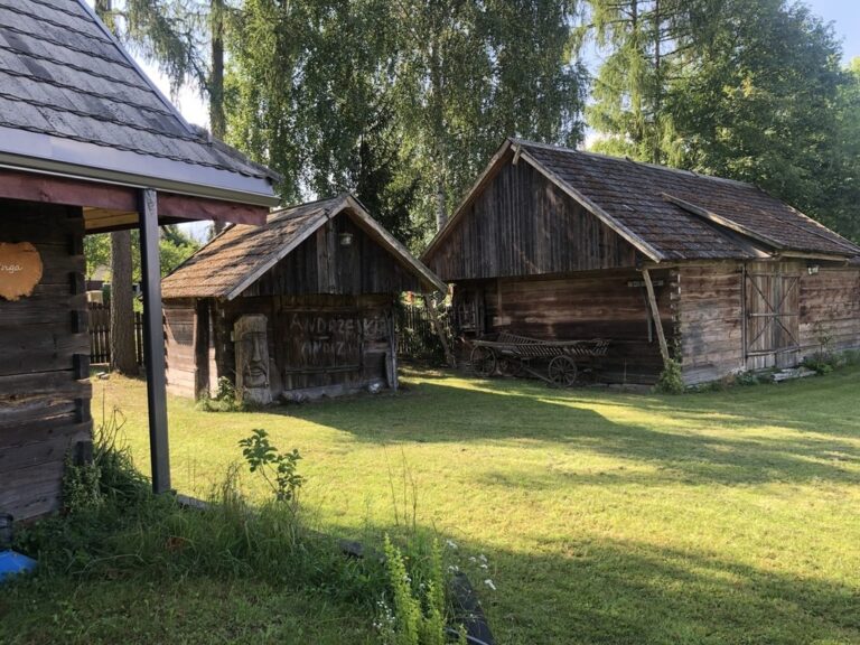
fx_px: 696
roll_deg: +2.0
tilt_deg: -4.3
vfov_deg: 49.7
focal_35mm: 28
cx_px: 430
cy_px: 322
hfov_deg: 63.4
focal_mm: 3.99
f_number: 1.8
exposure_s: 1/235
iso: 20
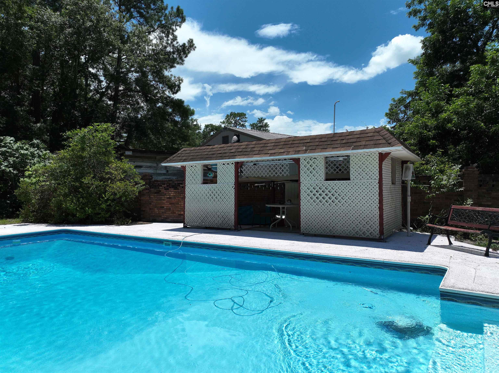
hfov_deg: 71.6
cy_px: 186
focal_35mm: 24
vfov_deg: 56.8
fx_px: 346
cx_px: 250
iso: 110
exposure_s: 1/4000
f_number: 2.8
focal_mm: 12.29
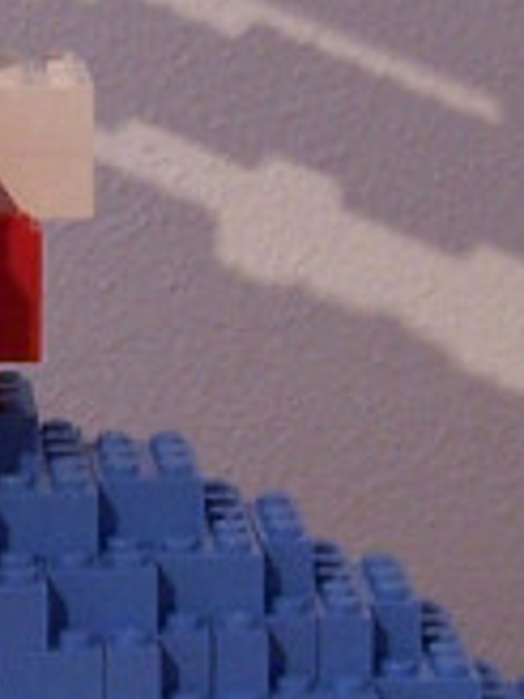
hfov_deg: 6.2
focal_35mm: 237
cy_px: 362
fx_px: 4783
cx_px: -213
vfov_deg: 8.4
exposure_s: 1/3
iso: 80
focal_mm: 6.3
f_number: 2.8
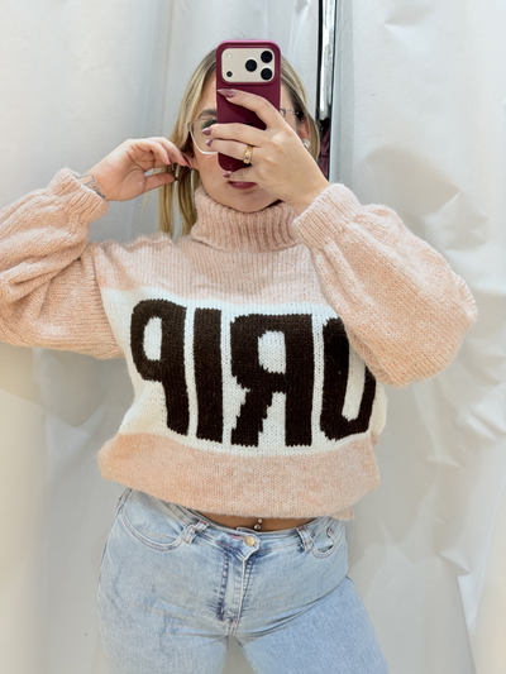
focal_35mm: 48
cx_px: 253
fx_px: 935
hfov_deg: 30.3
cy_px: 337
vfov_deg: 39.6
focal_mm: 6.76
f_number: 1.78
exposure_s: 1/50
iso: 80
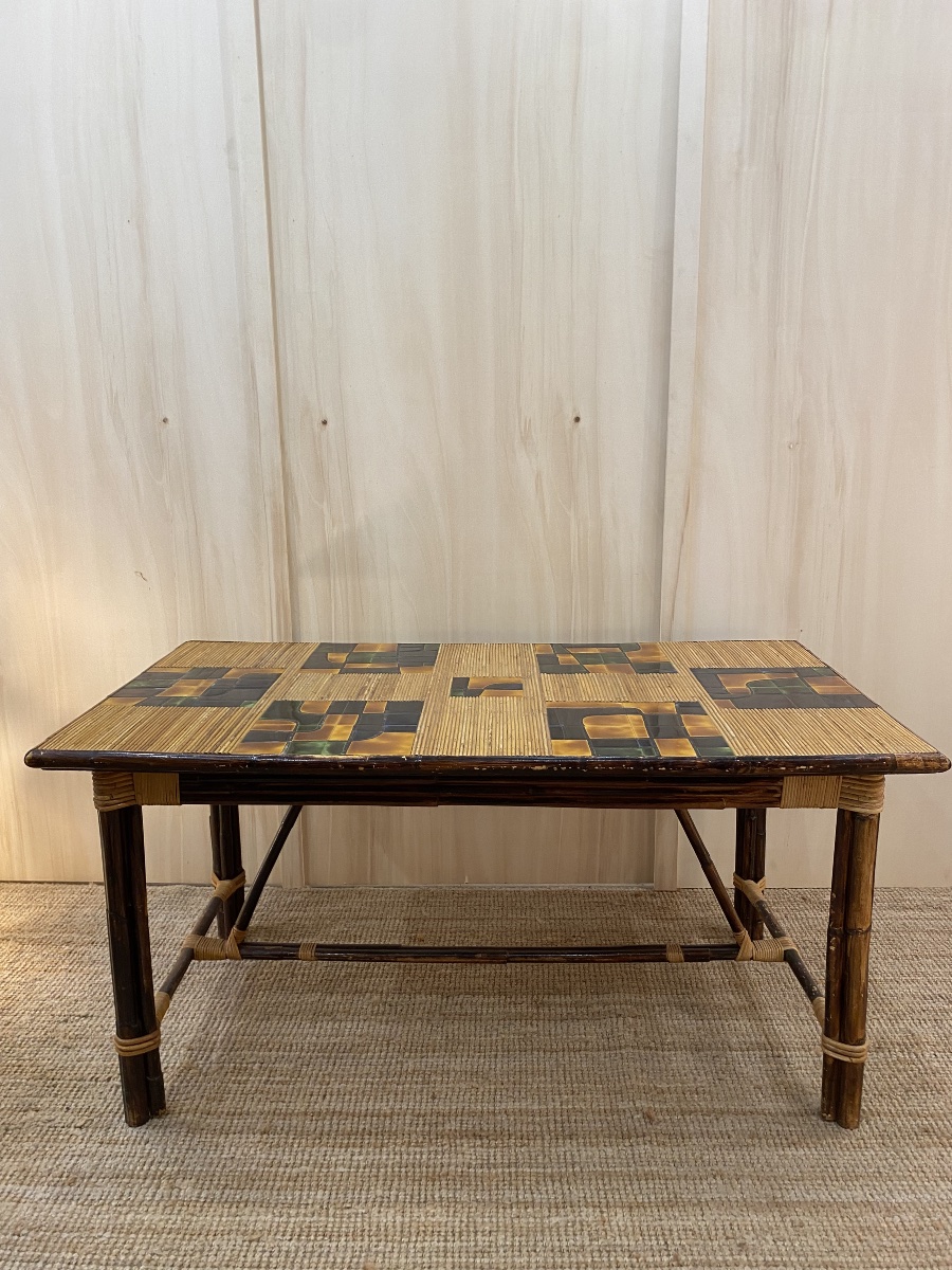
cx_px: 476
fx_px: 953
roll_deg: -0.3
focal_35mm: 26
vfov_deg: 67.3
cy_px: 635
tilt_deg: -11.8
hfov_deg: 53.1
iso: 80
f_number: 1.8
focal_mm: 4.25
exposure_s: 1/50
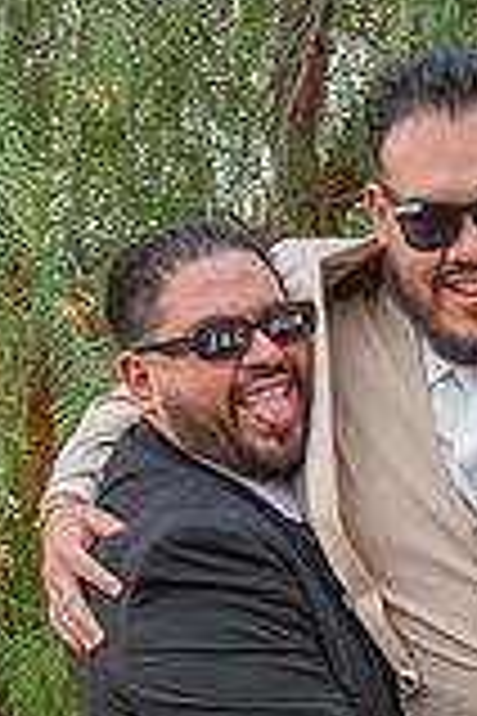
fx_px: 2027
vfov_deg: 19.0
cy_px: 829
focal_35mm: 102
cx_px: 571
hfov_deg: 13.1
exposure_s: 1/200
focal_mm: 24
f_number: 4
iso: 2500
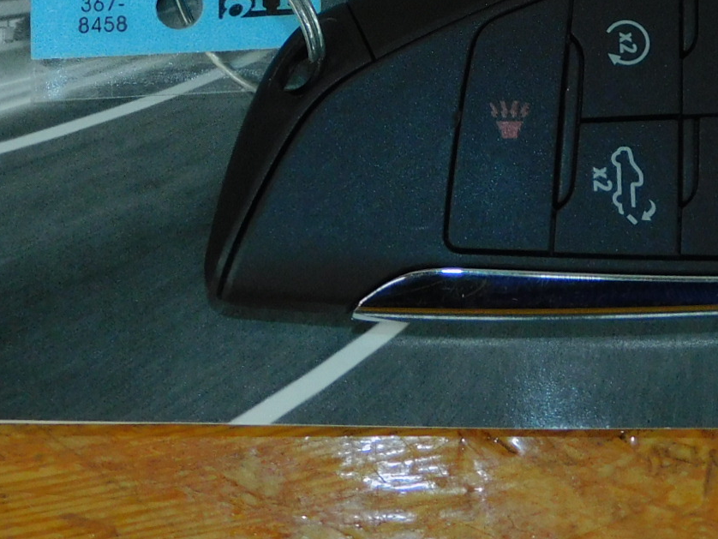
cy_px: -90
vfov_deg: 11.9
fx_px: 2531
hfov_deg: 16.1
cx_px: 430
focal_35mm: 122
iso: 200
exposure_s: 1/30
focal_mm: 8.1
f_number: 4
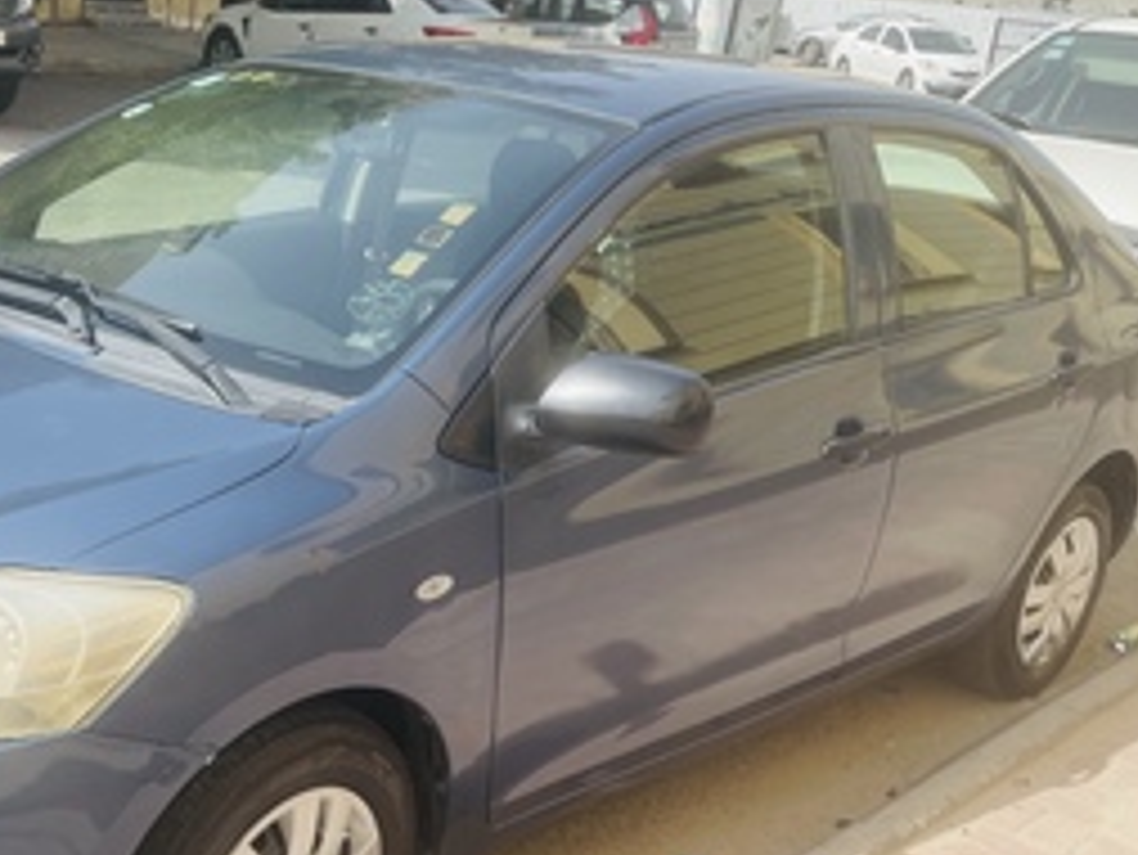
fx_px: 1546
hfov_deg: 39.6
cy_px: 520
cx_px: 317
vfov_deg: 30.8
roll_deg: -4.5
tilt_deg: -20.2
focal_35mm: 47
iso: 32
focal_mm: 4.2
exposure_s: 1/2053
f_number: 1.6
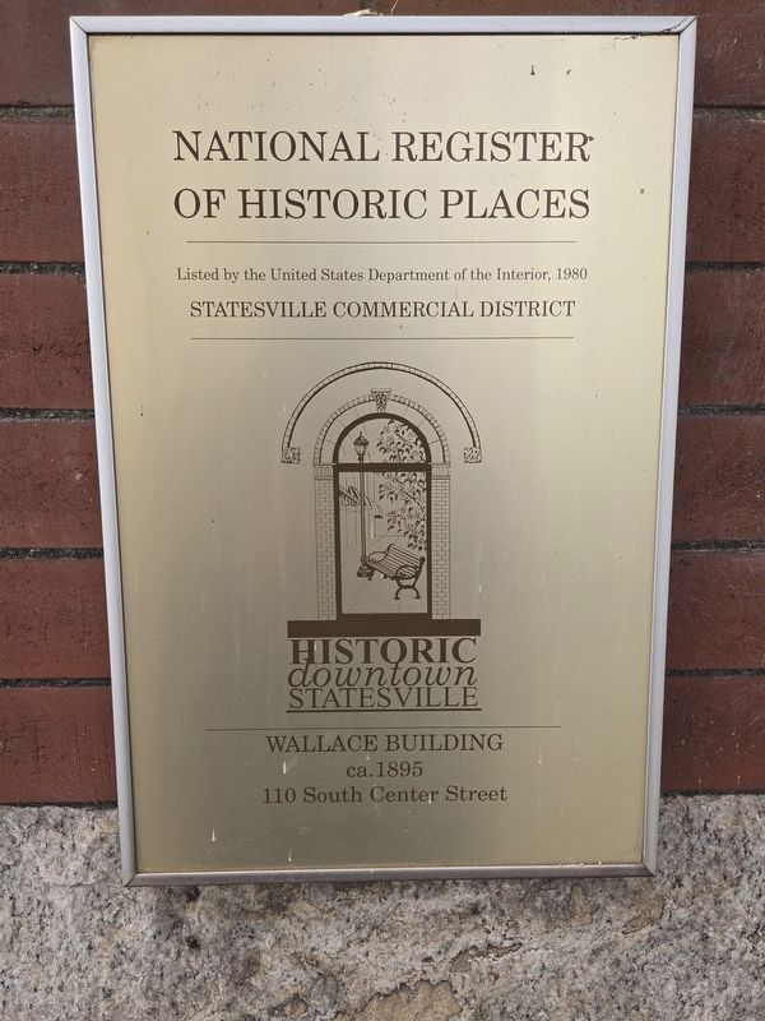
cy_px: 510
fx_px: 678
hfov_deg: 58.9
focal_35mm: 23
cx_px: 382
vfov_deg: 73.9
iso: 25
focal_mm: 5.4
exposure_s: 1/200
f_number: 1.8
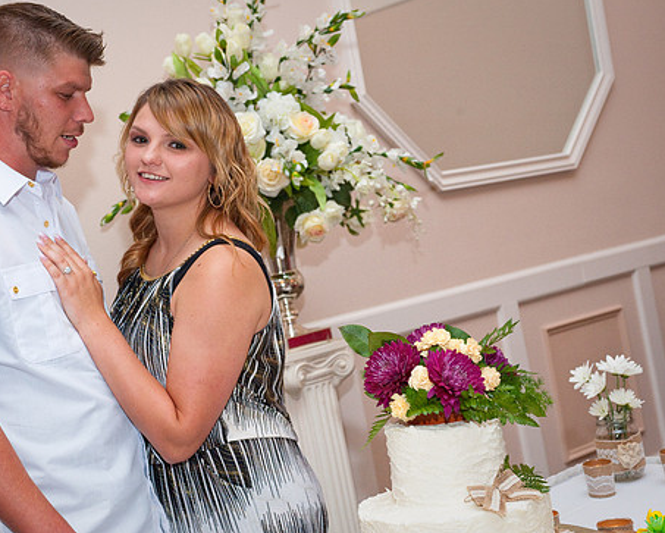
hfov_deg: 31.3
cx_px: 258
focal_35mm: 60
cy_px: 266
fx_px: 1182
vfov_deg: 25.4
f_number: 5.6
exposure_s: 1/160
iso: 3200
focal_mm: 50
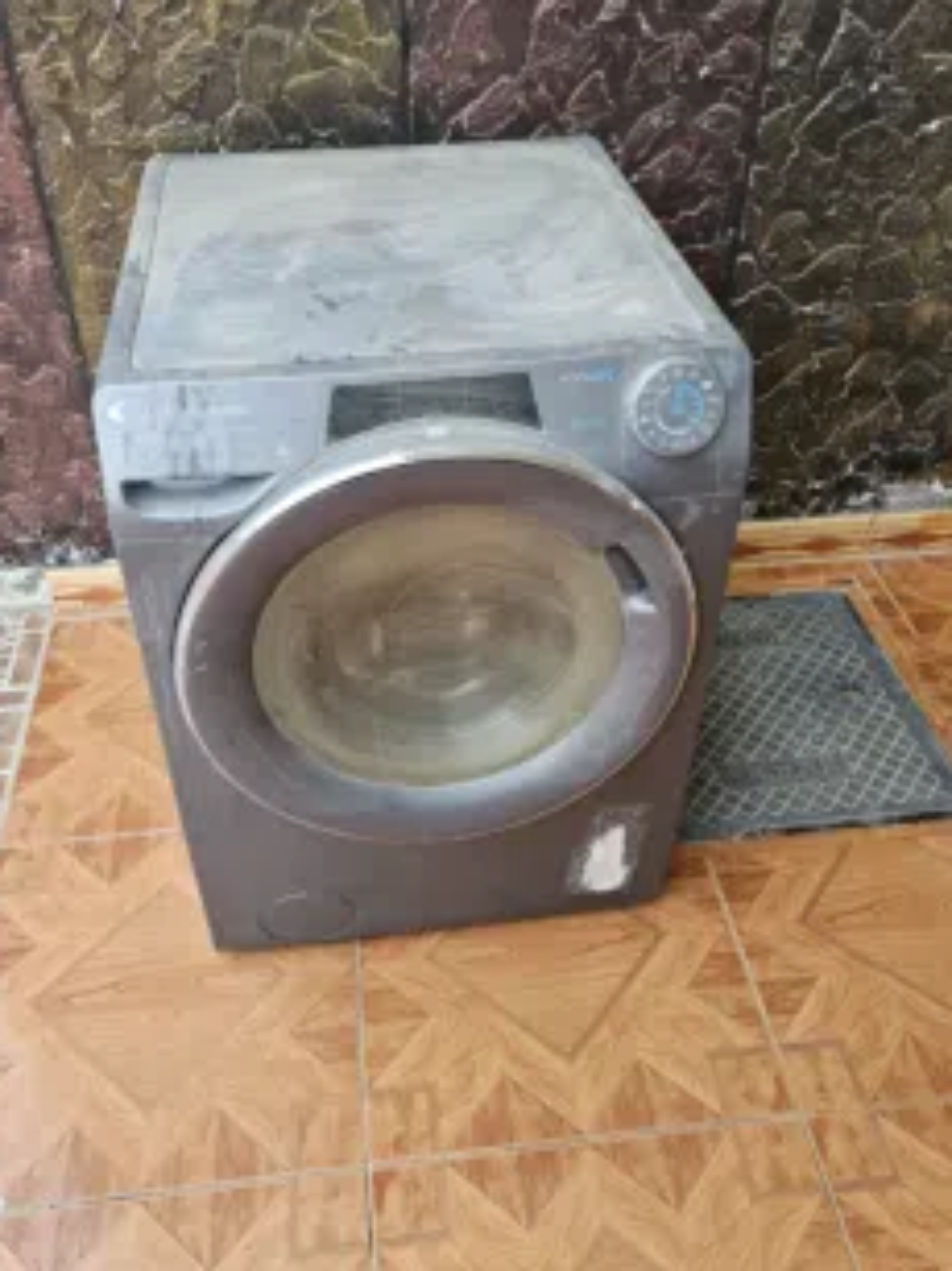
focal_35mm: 30
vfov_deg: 59.9
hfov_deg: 46.7
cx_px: 430
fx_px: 1101
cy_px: 580
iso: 500
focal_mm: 6.3
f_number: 1.7
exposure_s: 1/100
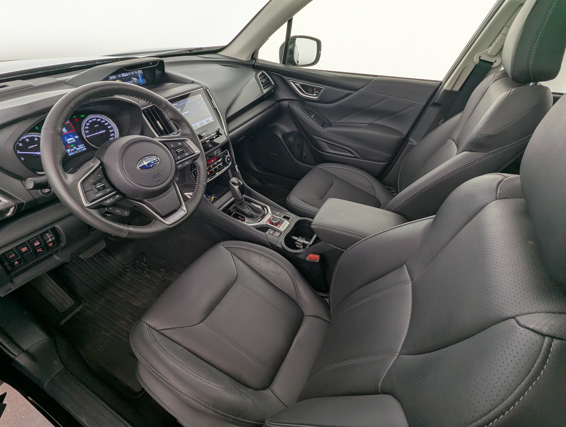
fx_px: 262
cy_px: 214
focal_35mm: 16
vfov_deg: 78.2
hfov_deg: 94.4
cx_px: 283
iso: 46
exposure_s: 1/53
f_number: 2.2
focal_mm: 2.35
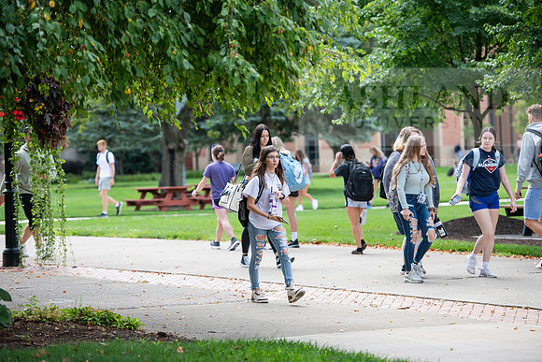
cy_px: 181
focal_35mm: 125
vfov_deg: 11.0
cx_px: 271
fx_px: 1882
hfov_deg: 16.4
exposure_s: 1/320
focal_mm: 125
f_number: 3.2
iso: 160
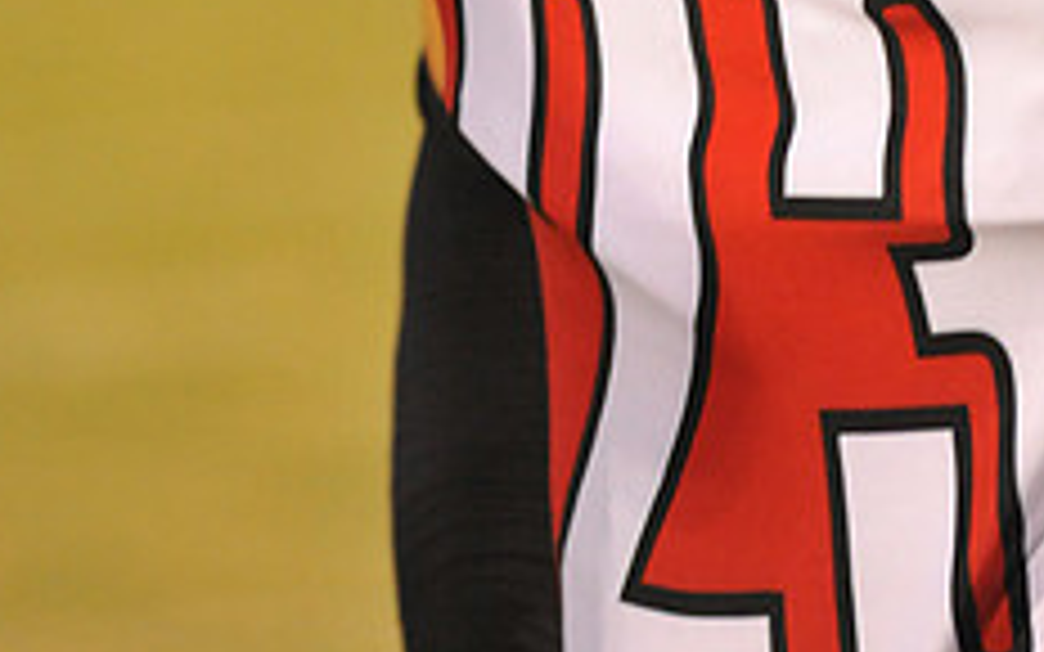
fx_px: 14511
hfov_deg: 4.1
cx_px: 549
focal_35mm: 510
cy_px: -630
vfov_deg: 2.6
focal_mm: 200
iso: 4000
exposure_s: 1/125
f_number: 5.6
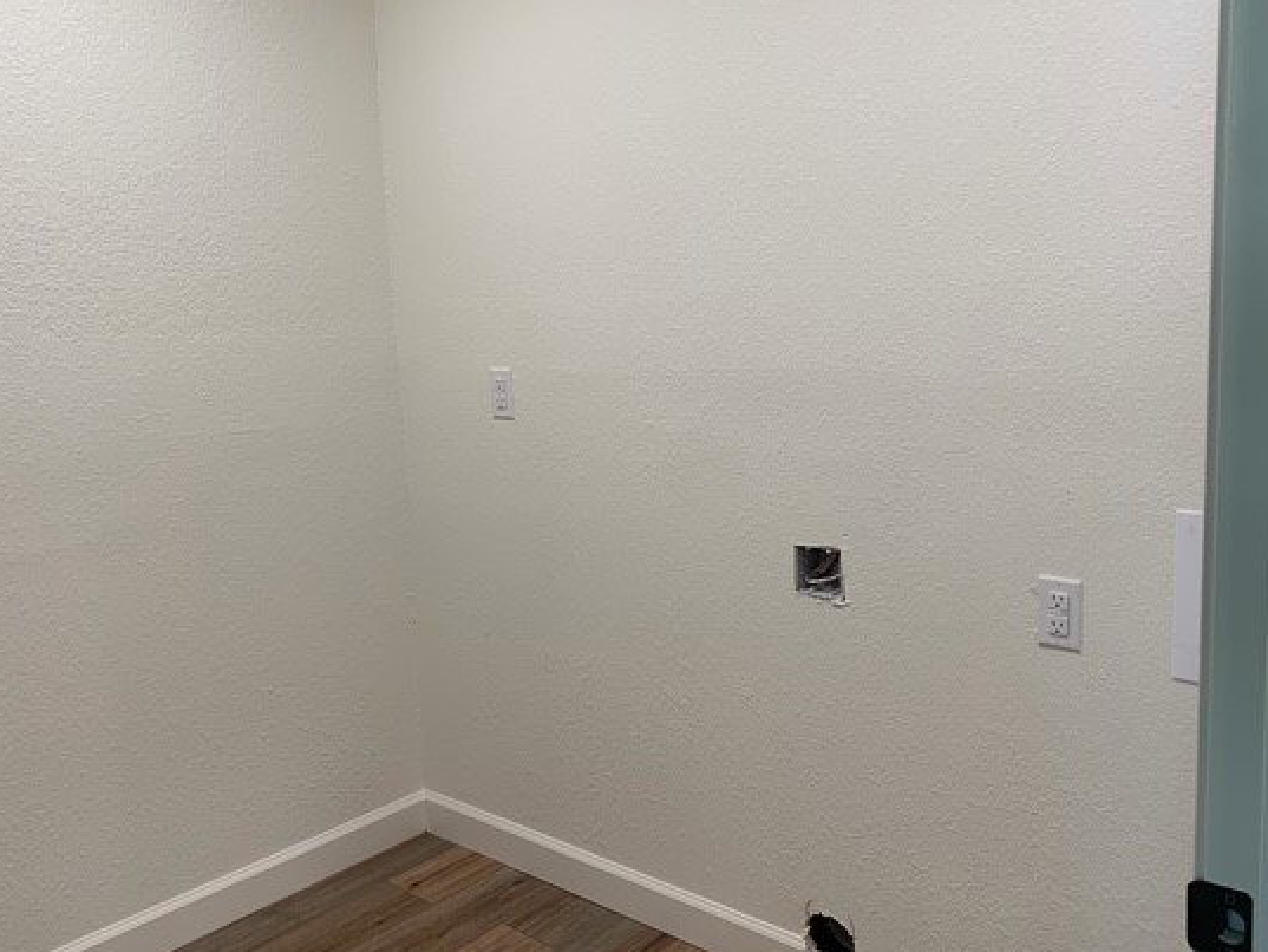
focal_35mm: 31
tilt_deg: -9.3
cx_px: 666
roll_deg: +1.9
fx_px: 1136
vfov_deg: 45.4
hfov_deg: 58.3
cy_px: 446
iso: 50
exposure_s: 1/60
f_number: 1.8
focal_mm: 4.25
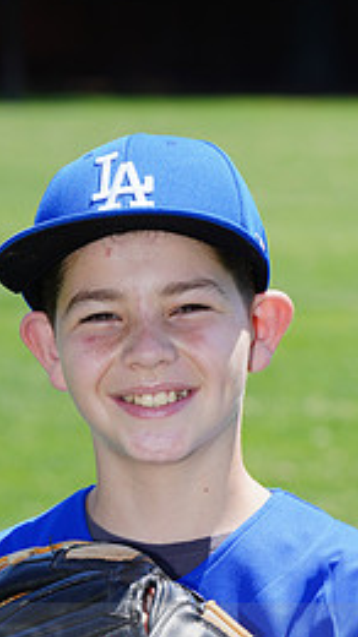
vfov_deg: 5.5
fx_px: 6641
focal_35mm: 393
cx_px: 175
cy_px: 637
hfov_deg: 3.1
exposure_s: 1/200
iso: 125
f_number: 9
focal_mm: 168
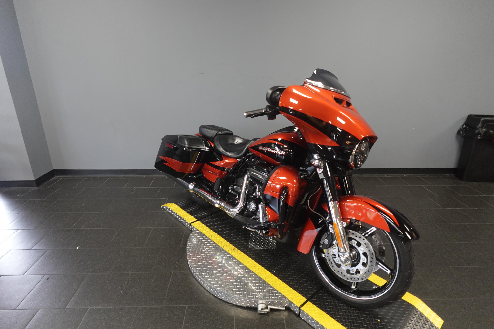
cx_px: 247
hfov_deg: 84.0
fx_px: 274
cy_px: 164
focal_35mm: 20
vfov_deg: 61.9
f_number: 2
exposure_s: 1/80
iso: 500
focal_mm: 7.6
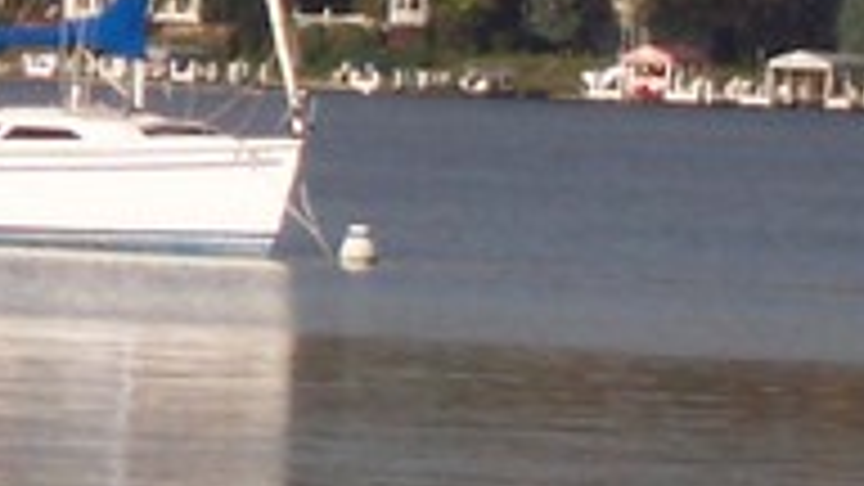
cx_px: -718
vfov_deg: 1.8
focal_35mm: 664
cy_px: -328
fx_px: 15212
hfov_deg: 3.2
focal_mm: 22.4
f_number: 9.5
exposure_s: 1/250
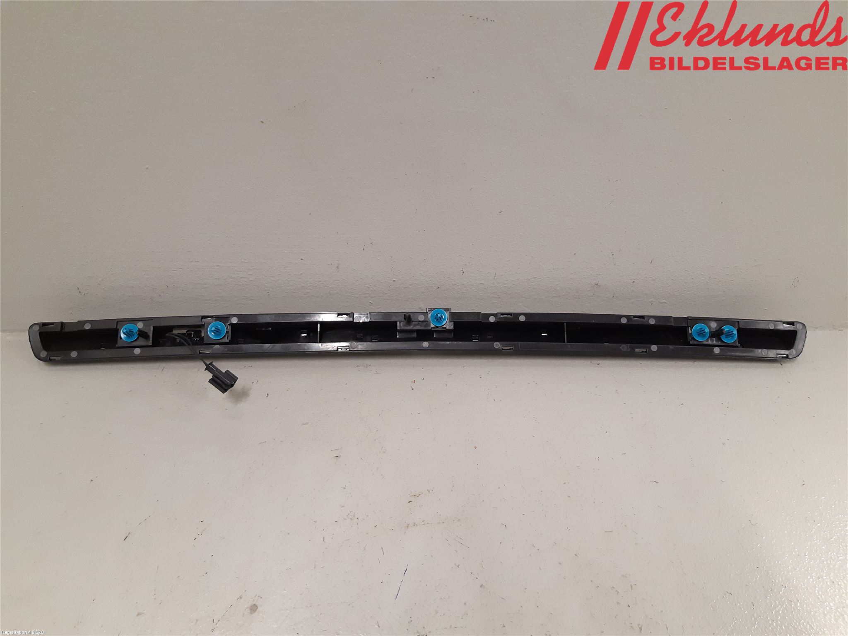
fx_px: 637
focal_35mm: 26
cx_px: 424
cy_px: 318
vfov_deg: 53.1
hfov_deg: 67.3
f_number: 1.7
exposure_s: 1/50
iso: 200
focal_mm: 3.93
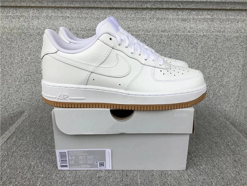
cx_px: 124
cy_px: 93
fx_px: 221
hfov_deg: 58.4
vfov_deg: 45.4
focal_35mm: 31
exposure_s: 1/108
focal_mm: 3.3
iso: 25
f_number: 2.4
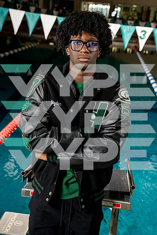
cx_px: 78
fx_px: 373
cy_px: 118
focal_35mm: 57
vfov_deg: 35.1
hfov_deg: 23.8
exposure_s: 1/250
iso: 640
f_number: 6.3
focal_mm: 57
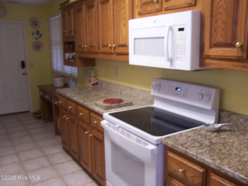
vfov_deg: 42.9
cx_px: 124
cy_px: 93
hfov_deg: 55.4
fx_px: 236
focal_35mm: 33
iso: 140
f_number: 3.4
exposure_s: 1/10
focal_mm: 5.5
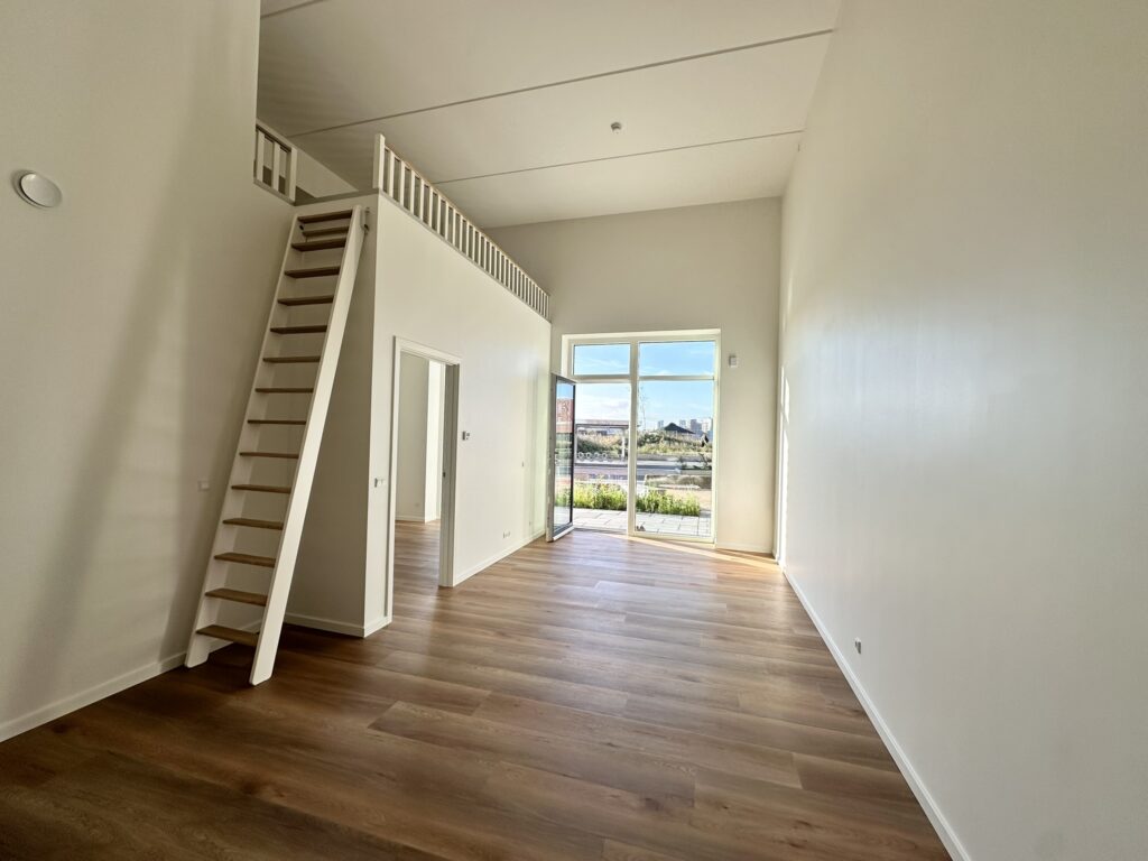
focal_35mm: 14
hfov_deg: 102.1
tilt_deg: +1.4
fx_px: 464
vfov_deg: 85.7
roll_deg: -2.1
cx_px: 574
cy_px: 430
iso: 40
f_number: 2.2
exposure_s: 1/347
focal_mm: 2.22
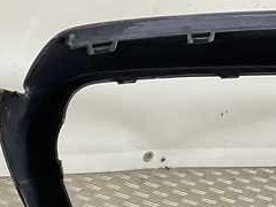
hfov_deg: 15.5
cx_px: -70
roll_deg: -10.5
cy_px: 382
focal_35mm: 122
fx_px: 973
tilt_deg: -34.9
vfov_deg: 11.2
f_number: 1.8
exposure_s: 1/120
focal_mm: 3
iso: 40
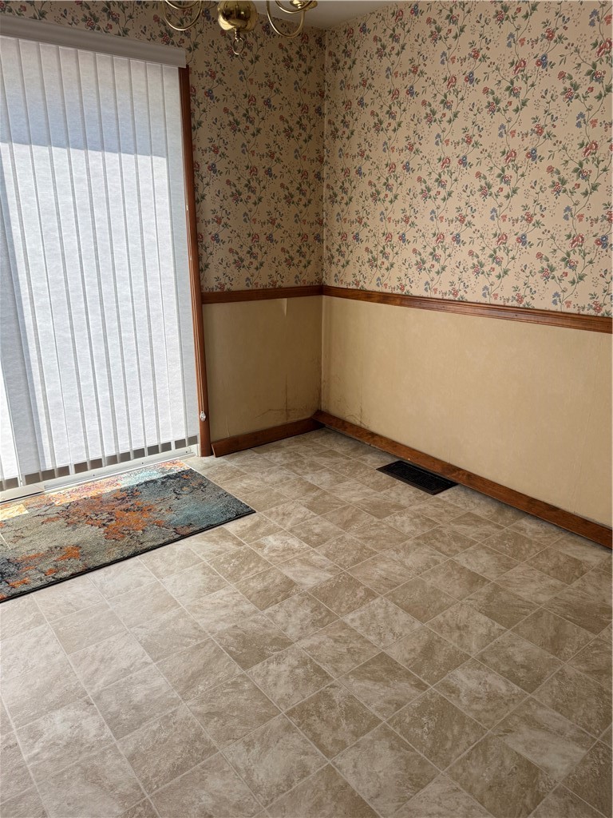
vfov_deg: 71.6
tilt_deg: -17.3
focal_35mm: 24
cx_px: 306
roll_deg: -1.1
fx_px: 567
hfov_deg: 56.8
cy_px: 409
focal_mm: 6.76
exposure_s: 1/598
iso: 80
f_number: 1.78
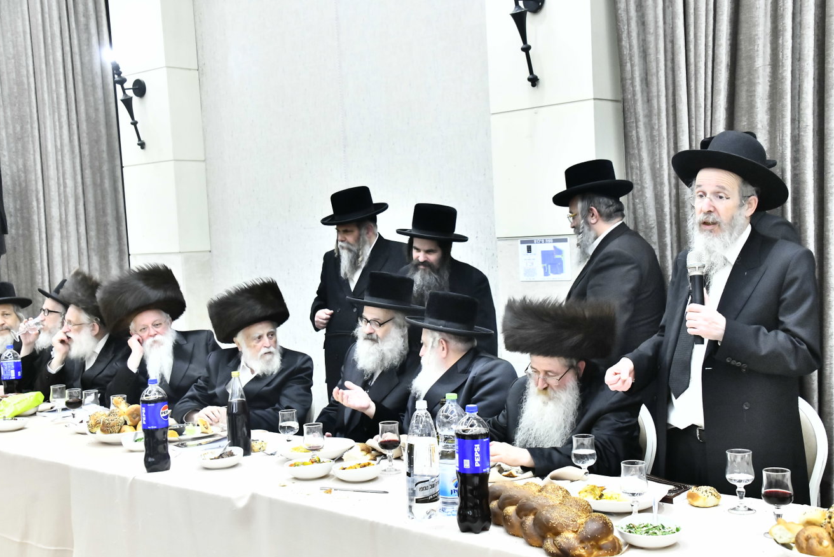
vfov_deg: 28.1
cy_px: 292
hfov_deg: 41.1
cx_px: 428
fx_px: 1112
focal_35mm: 48
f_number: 5.6
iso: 8000
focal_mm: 45
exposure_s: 1/125
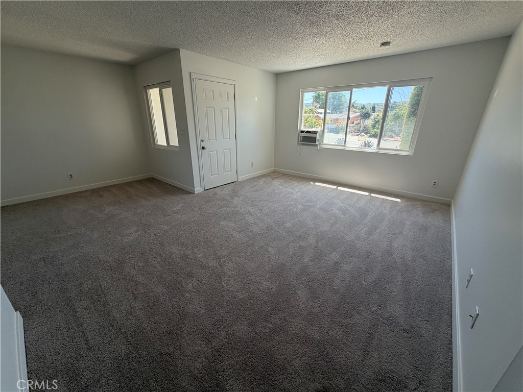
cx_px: 262
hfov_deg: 102.1
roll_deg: +0.6
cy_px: 196
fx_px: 212
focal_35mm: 14
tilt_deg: -20.8
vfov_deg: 85.7
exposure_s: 1/151
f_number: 2.2
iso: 50
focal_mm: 2.22
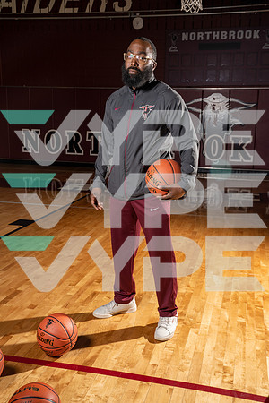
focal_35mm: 41
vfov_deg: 47.4
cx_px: 134
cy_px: 202
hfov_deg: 32.6
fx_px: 460
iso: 500
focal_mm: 41
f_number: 8
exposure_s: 1/250
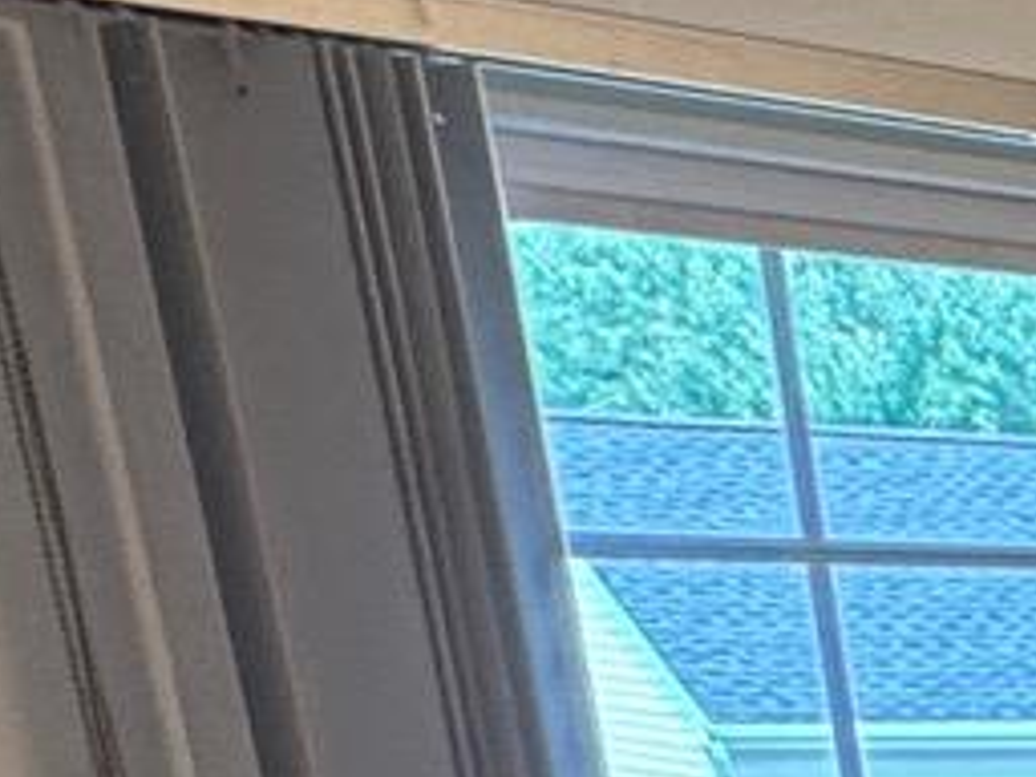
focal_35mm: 112
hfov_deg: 12.1
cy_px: 1764
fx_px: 3352
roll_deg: +0.1
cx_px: 2817
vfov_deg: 11.3
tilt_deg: -18.9
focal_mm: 2.22
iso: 160
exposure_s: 1/120
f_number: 2.2
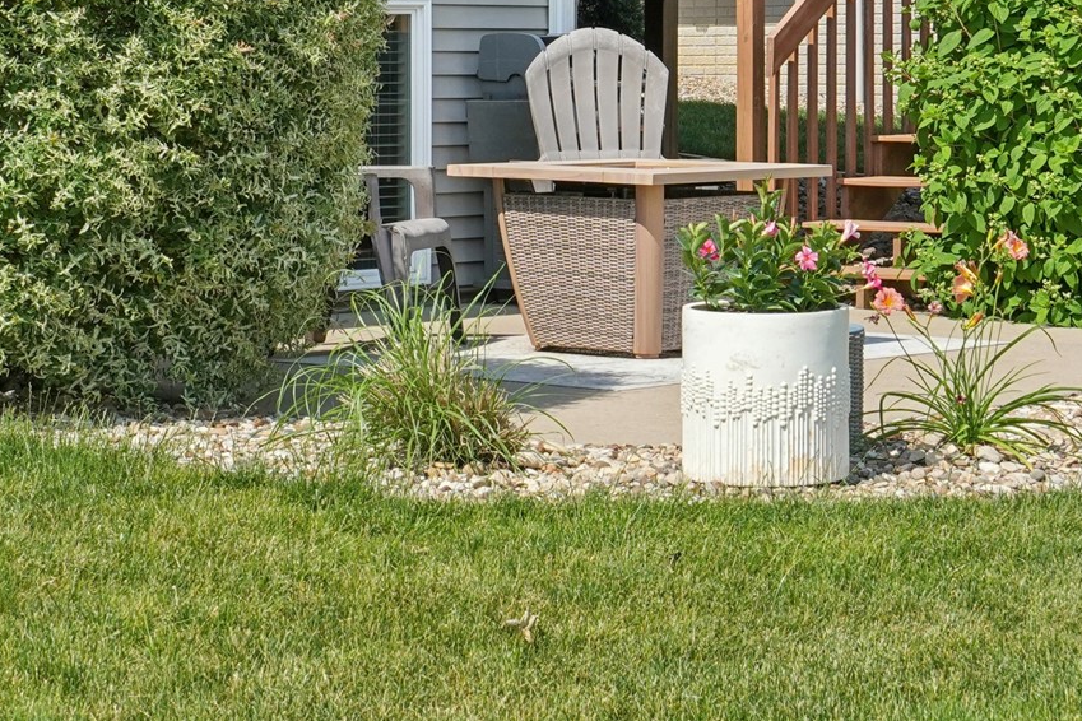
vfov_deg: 13.0
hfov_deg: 19.6
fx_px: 3126
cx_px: 749
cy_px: 11
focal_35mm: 104
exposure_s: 1/500
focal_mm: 35
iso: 400
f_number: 9
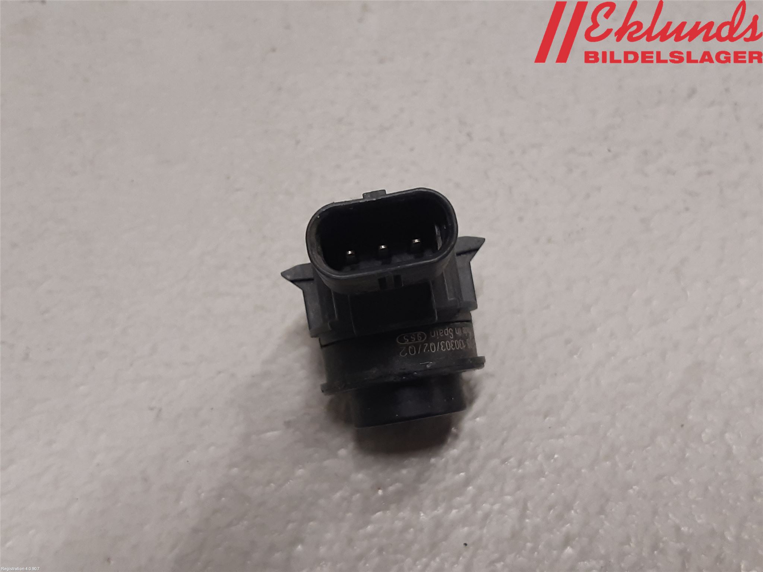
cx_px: 382
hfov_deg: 67.3
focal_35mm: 26
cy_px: 286
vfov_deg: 53.1
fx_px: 573
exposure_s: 1/50
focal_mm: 3.93
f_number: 1.7
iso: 125
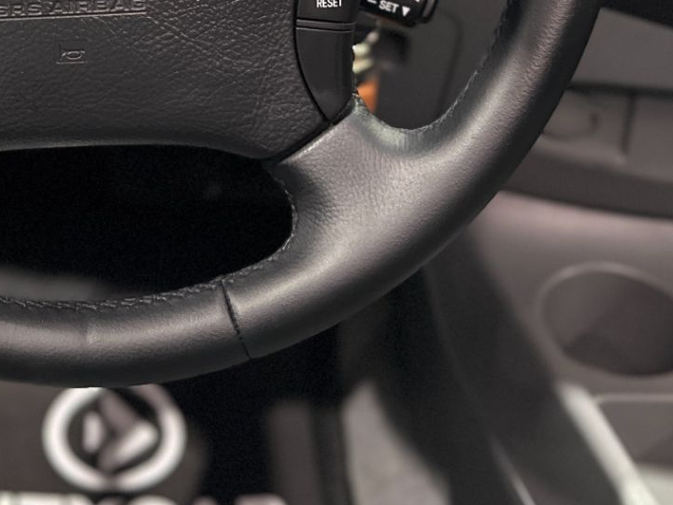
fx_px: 1244
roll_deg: -1.3
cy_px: -152
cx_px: 81
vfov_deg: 20.9
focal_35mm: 64
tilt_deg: -20.4
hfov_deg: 29.2
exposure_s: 1/40
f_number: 1.78
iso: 640
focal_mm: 6.86
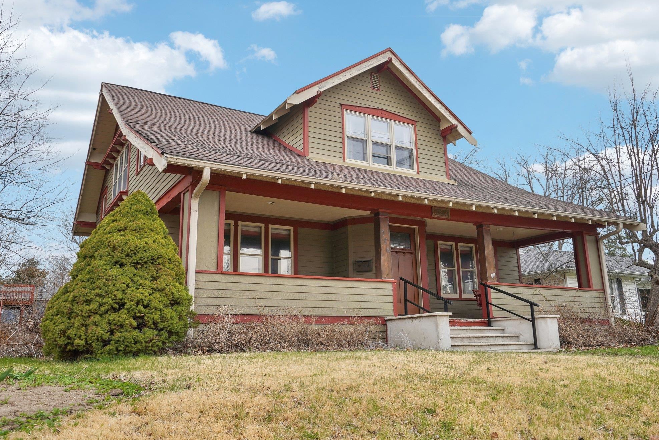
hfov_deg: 61.9
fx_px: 549
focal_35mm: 30
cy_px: 216
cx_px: 331
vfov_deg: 43.6
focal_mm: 29
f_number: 8
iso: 100
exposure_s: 1/60
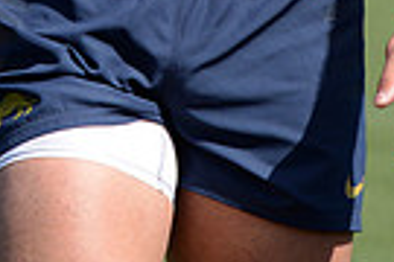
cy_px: -290
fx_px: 9893
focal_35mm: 904
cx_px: 140
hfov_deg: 2.3
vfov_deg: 1.5
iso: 400
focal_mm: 210
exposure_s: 1/1600
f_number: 4
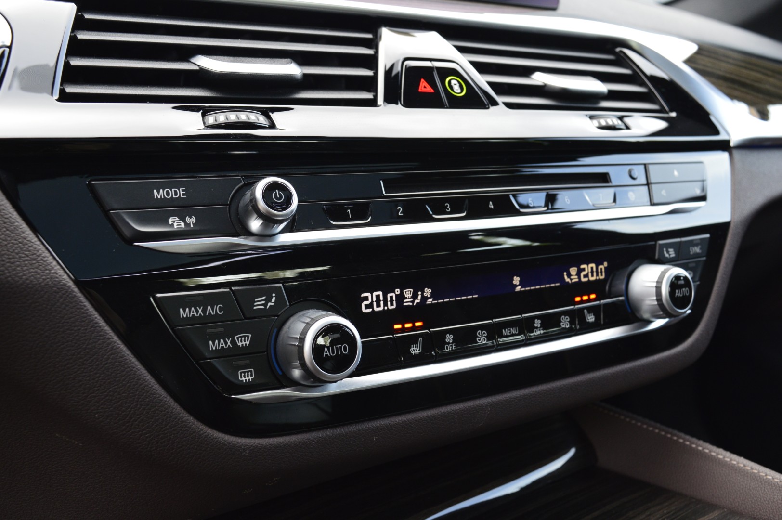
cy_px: 260
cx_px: 391
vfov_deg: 36.8
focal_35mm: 36
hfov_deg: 53.2
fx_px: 781
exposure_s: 1/60
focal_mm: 24
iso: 800
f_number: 8
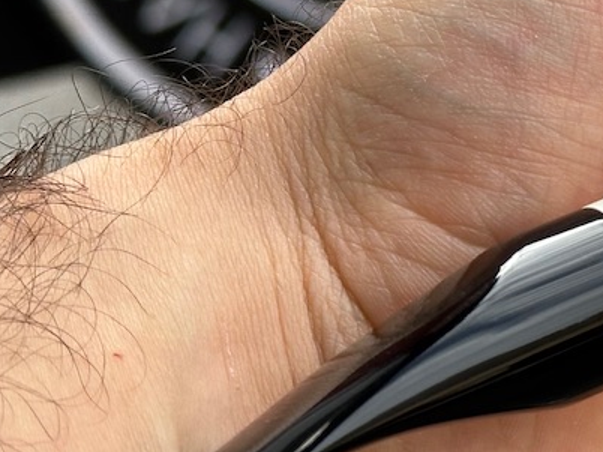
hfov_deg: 12.5
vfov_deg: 9.6
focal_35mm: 153
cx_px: 782
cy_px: 8
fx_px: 2664
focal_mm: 6.86
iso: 64
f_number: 1.78
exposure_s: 1/980
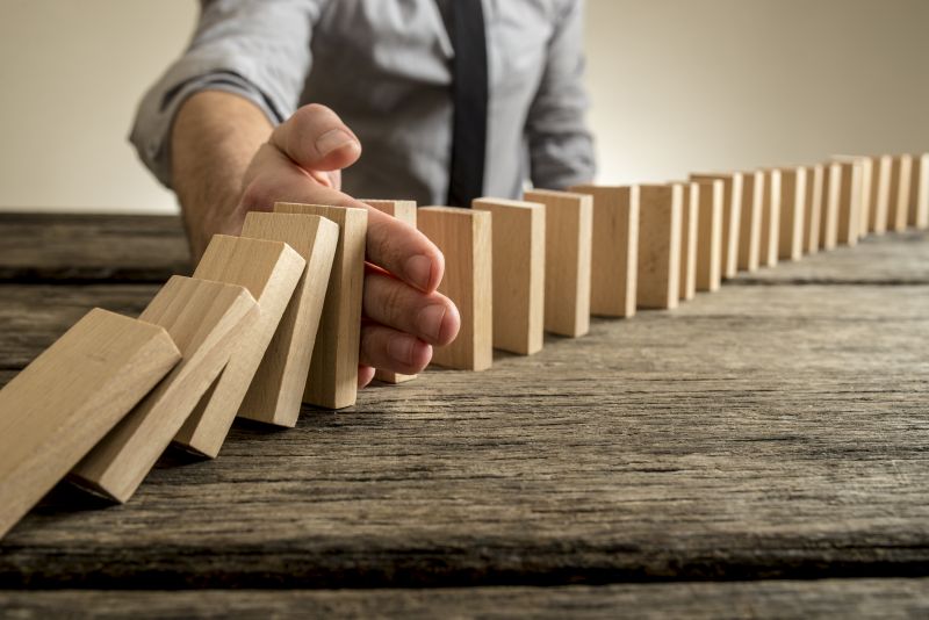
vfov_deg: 37.9
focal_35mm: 35
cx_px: 464
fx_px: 903
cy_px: 310
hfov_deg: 54.4
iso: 100
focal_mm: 35
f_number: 8
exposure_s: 1/160
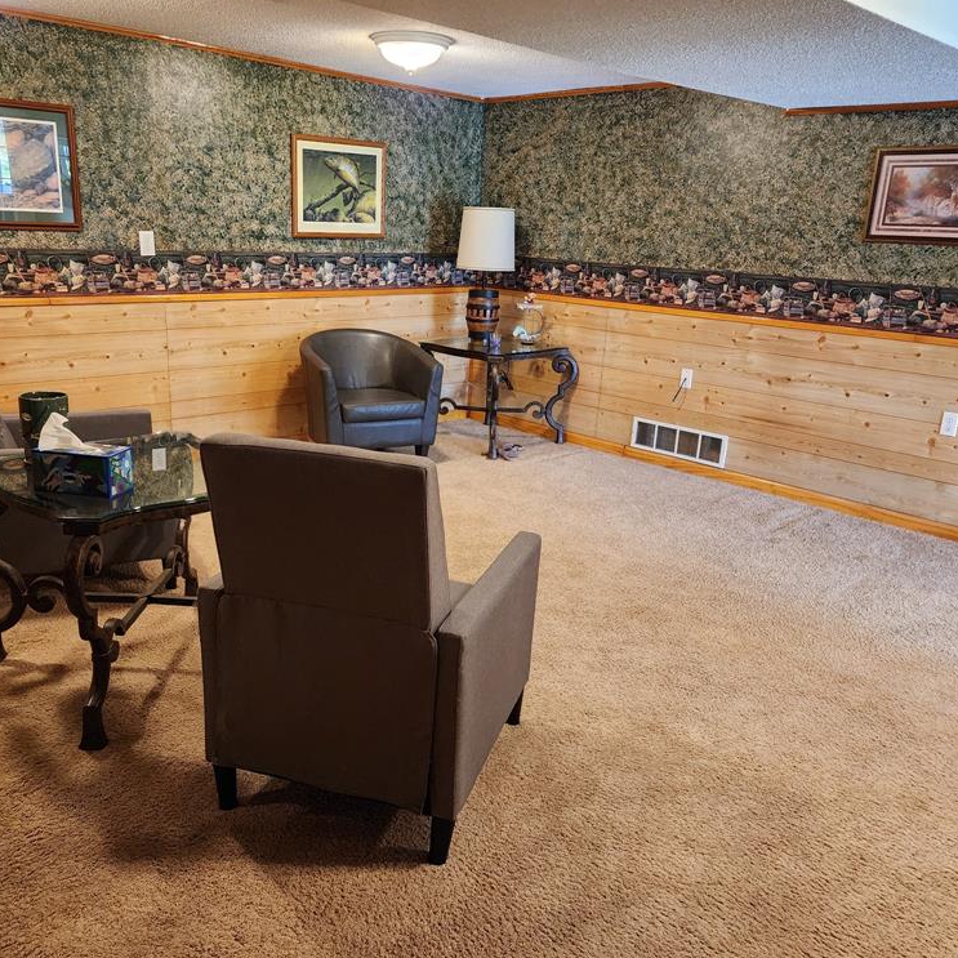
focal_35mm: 28
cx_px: 440
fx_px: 877
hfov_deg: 57.2
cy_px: 485
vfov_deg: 57.3
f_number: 1.8
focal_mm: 6.4
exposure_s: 1/120
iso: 1000
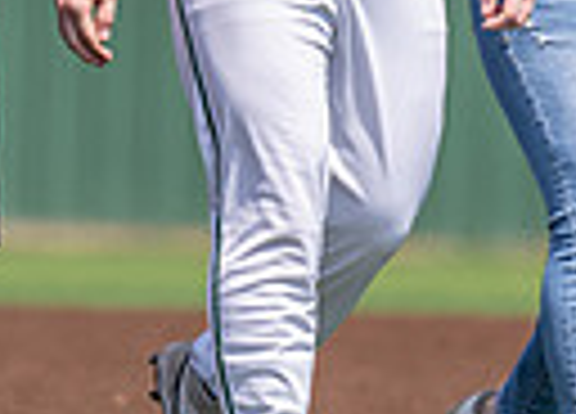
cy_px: -99
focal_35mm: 1050
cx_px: 382
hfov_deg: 1.9
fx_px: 17213
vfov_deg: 1.4
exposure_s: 1/2000
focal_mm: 200
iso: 100
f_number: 2.8
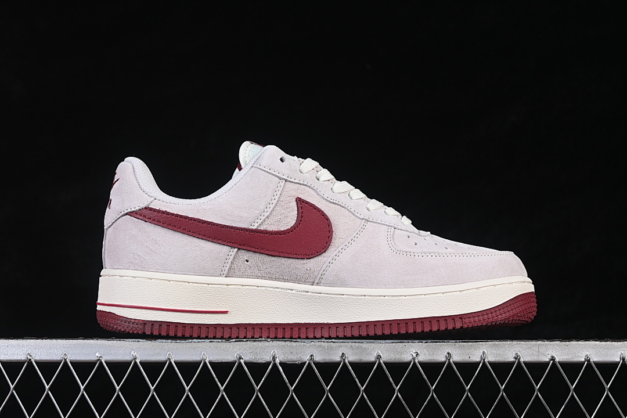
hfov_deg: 27.0
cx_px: 314
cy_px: 209
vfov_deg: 18.2
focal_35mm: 75
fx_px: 1306
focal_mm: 50
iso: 160
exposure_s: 1/80
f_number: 8
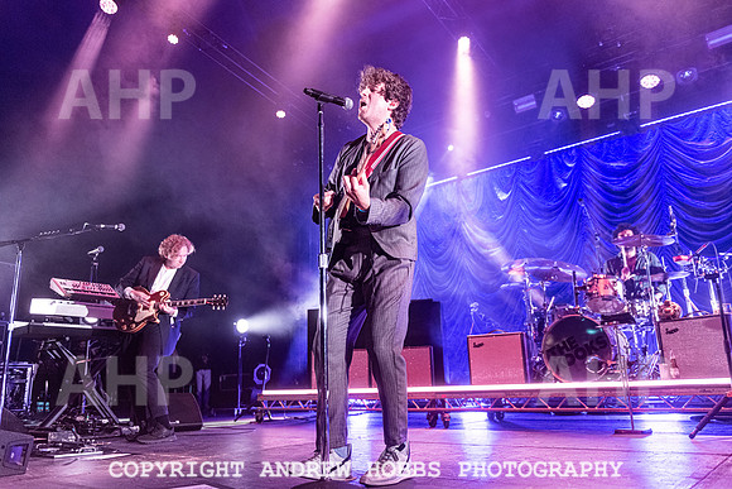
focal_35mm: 28
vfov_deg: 47.0
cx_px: 366
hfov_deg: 66.2
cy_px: 244
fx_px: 561
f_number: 2.8
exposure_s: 1/320
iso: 3200
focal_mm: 27
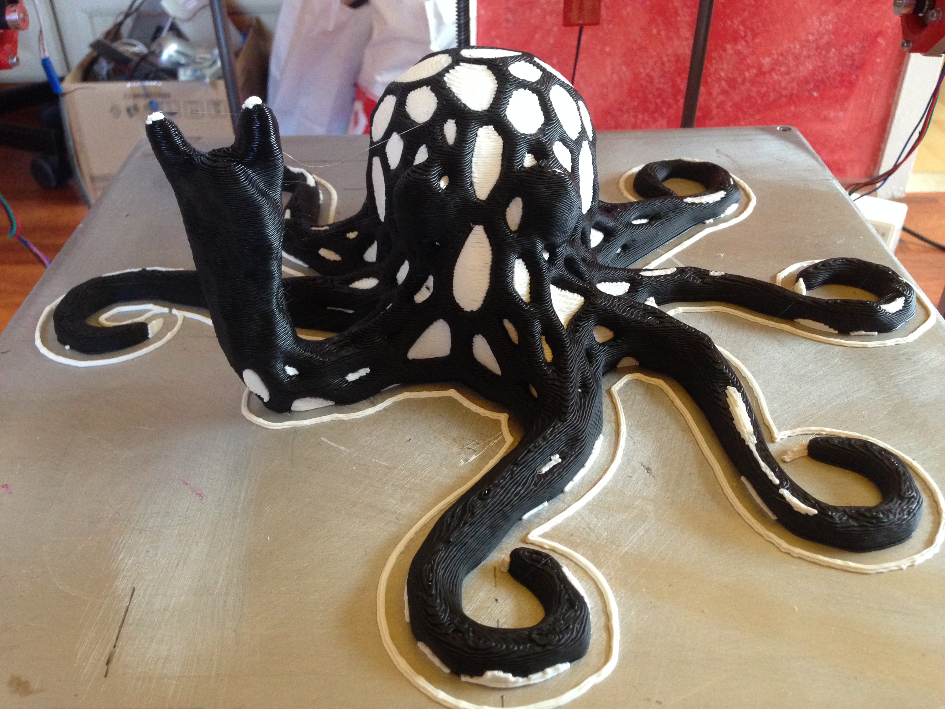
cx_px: 472
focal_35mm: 33
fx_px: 901
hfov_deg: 55.4
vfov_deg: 42.9
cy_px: 354
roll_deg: +2.7
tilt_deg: -36.1
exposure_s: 1/20
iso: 250
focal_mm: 4.12
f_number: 2.4
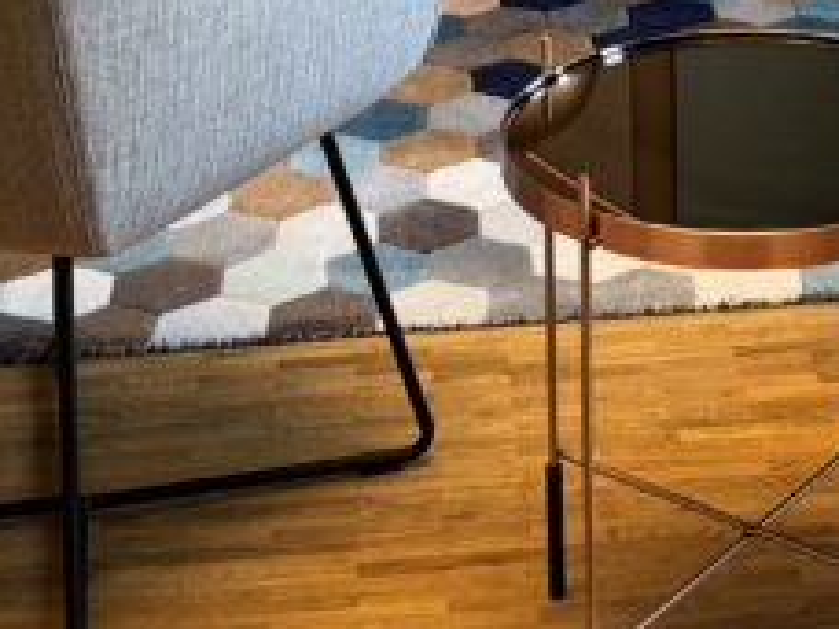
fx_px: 2618
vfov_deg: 12.6
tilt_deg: -10.5
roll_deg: +0.3
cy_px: -486
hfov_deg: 18.0
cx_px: 699
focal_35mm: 108
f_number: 1.78
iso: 160
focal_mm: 6.76
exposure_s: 1/50
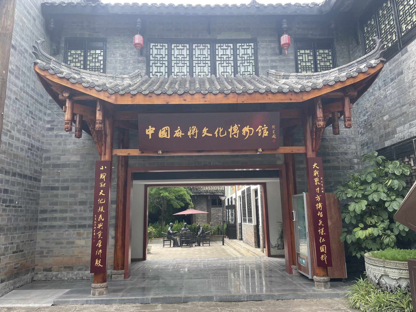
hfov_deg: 65.3
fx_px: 324
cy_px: 156
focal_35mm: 27
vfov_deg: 51.3
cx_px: 206
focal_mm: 4.2
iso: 32
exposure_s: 1/572
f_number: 1.6
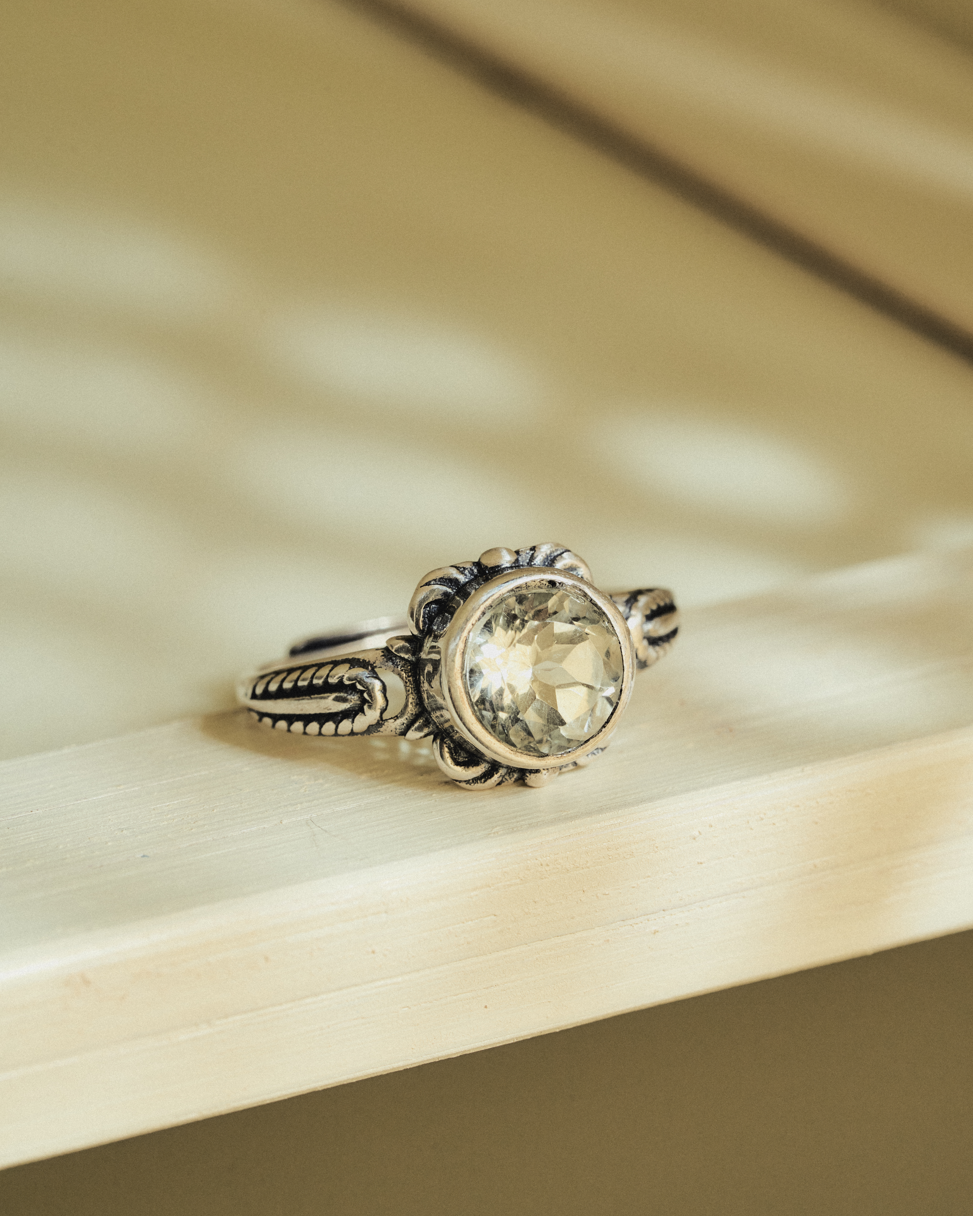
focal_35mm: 102
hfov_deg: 15.1
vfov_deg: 18.8
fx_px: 3671
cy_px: 594
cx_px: 489
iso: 1000
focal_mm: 90
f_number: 11
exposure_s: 1/160
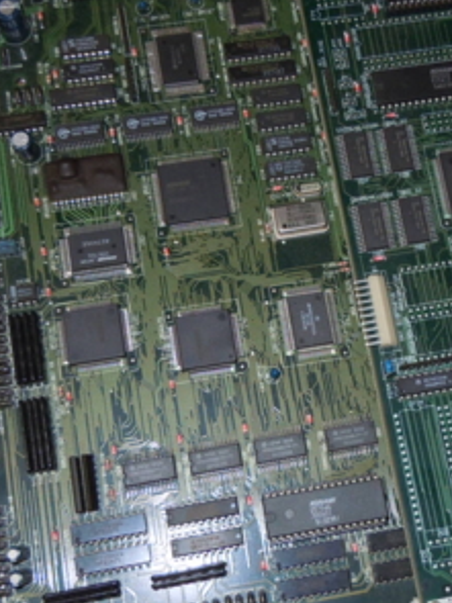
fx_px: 1063
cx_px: 305
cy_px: 284
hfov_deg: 23.9
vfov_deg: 31.7
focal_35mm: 61
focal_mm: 5.4
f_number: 3.5
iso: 200
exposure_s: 1/30
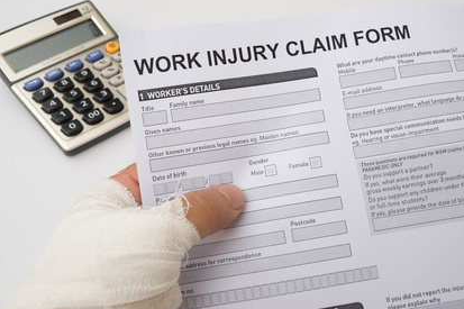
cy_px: 153
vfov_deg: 32.2
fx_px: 535
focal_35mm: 42
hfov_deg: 46.9
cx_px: 236
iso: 100
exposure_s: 1/60
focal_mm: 27
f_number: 13
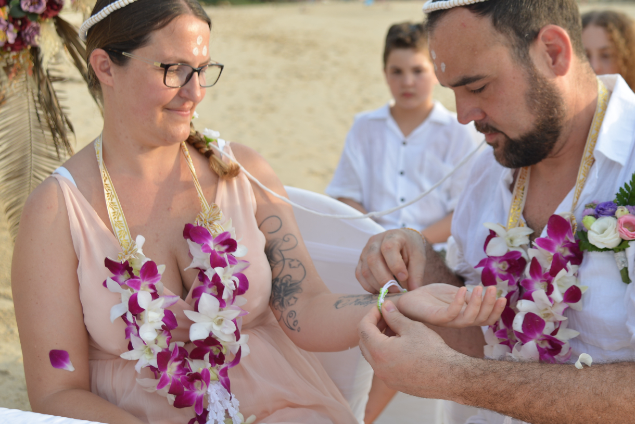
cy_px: 182
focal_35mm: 59
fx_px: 1041
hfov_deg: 33.8
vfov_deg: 23.0
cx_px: 397
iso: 100
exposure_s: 1/200
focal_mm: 40
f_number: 4
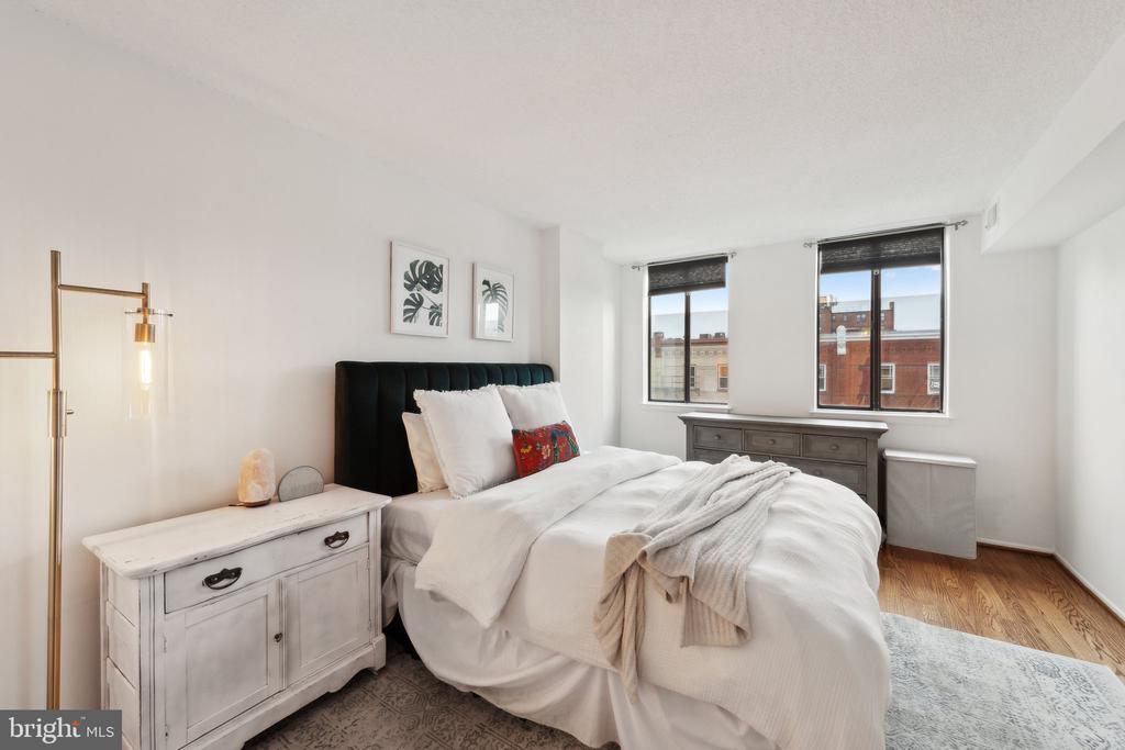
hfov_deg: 104.2
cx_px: 562
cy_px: 375
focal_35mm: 14
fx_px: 438
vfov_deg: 81.2
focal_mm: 14
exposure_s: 1/20
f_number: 7.1
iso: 320
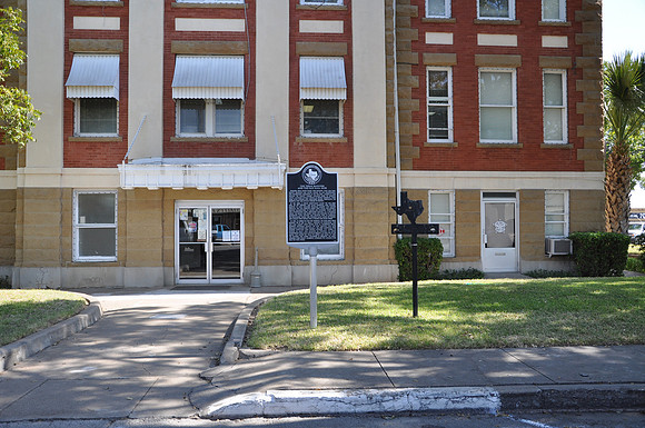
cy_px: 214
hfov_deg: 59.6
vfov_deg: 41.6
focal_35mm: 32
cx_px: 322
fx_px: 564
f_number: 5.6
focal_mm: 21
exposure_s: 1/125
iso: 280
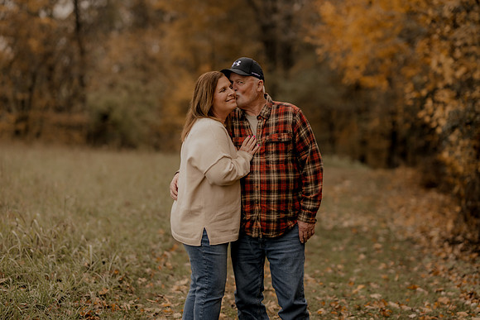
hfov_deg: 23.9
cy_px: 160
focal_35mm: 85
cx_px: 240
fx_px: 1134
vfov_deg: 16.1
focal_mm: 85
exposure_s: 1/2500
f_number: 1.8
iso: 250
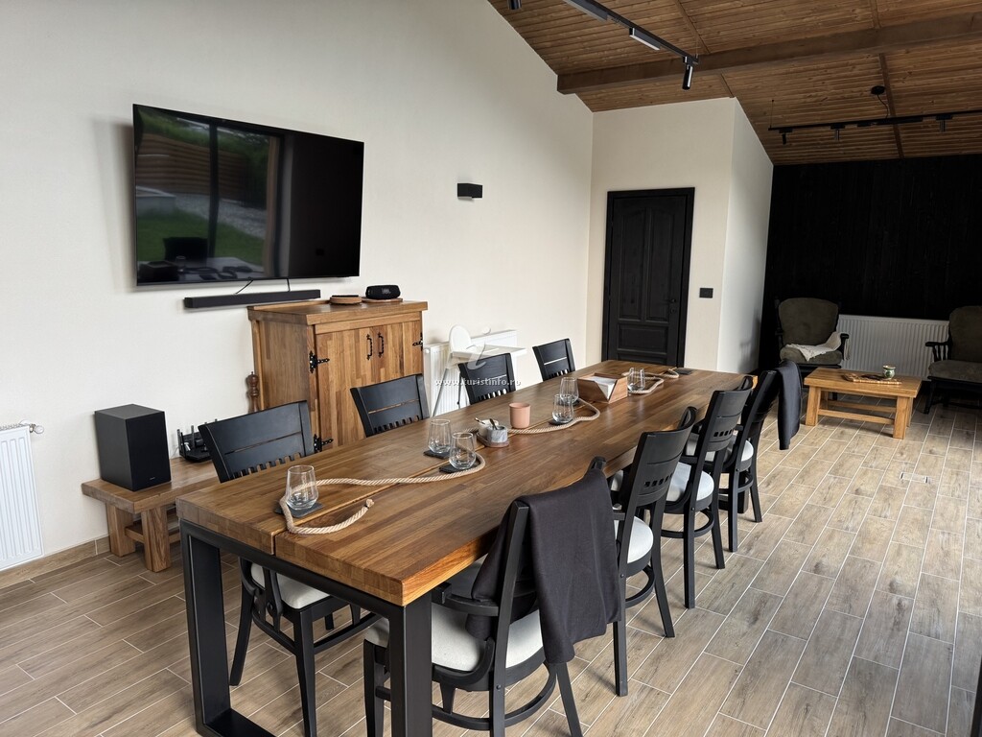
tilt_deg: -9.0
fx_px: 681
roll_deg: -0.5
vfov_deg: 56.8
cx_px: 491
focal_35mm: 24
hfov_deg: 71.6
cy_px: 368
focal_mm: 6.76
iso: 100
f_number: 1.78
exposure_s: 1/121
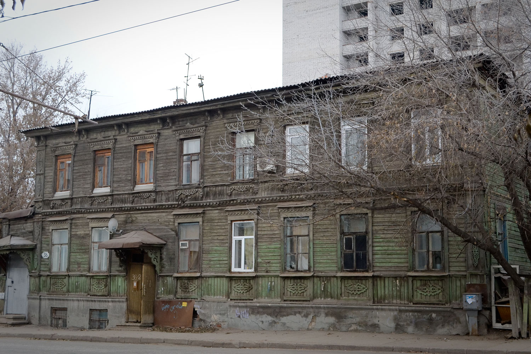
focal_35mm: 45
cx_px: 266
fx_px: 664
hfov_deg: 43.6
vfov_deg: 29.9
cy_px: 177
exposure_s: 1/125
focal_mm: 30
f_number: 6.3
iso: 400
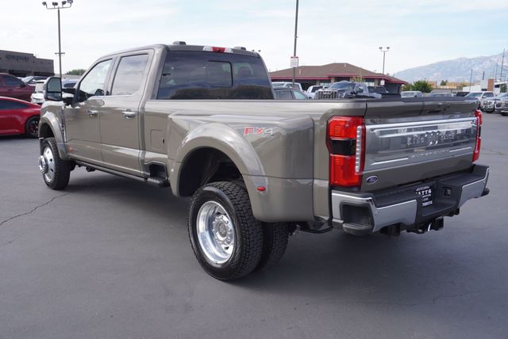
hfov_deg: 57.2
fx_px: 466
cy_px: 170
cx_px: 254
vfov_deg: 40.0
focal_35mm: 33
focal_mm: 22
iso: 100
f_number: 6.3
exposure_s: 1/160
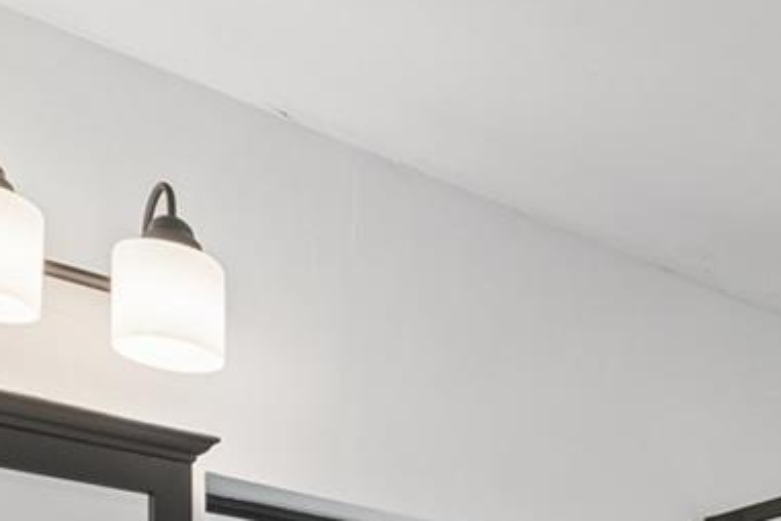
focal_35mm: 63
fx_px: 1367
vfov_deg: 17.8
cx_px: 1041
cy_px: 907
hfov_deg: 26.5
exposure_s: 1/13
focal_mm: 10
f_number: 7.1
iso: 100
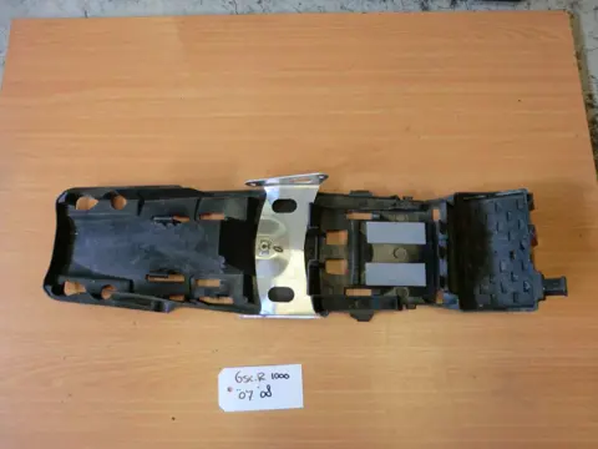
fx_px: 466
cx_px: 299
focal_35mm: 27
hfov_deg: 65.3
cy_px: 224
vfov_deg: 51.4
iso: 200
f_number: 3.2
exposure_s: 1/60
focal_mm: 4.9
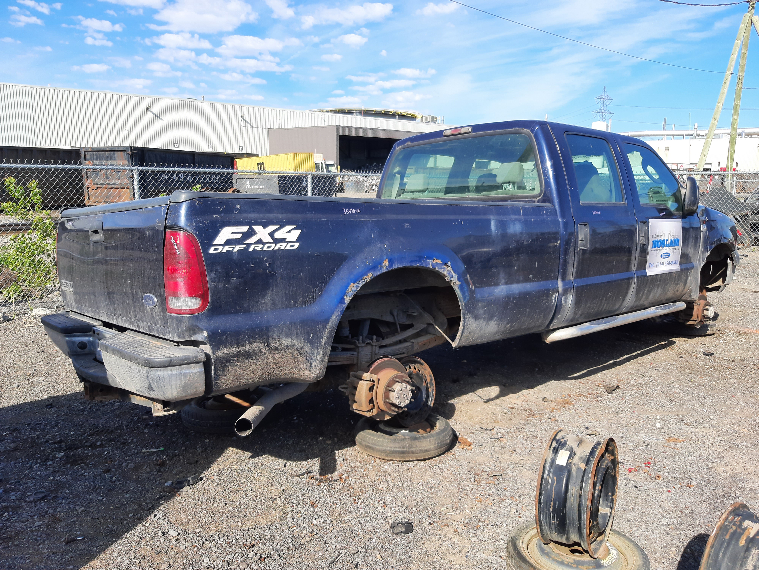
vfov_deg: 53.1
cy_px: 285
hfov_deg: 67.3
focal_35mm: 26
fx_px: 570
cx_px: 380
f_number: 1.7
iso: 40
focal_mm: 3.92
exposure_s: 1/926
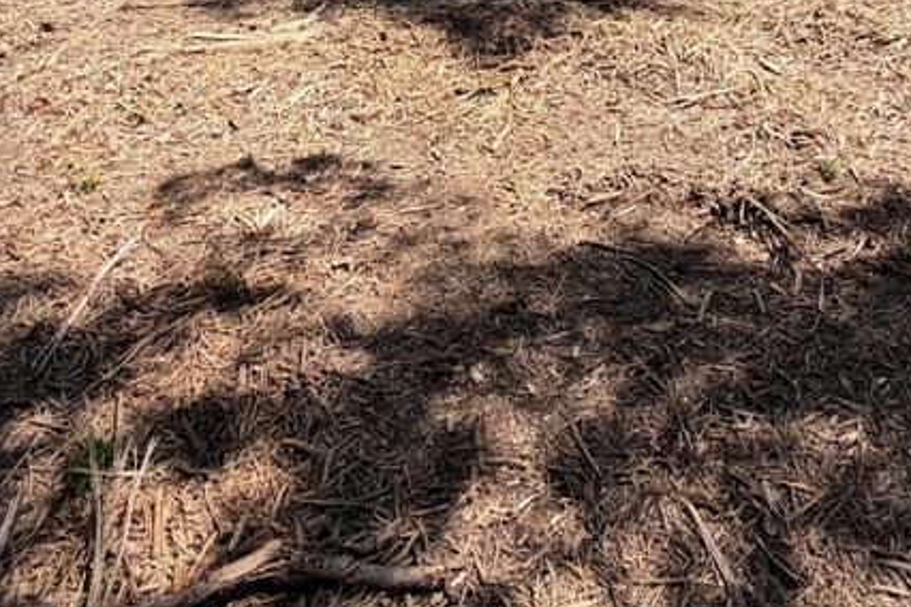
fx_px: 886
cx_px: 616
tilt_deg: -6.4
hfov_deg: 53.2
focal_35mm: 35
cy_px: -184
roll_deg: +0.9
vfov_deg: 30.0
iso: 40
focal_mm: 2.22
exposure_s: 1/579
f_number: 2.2
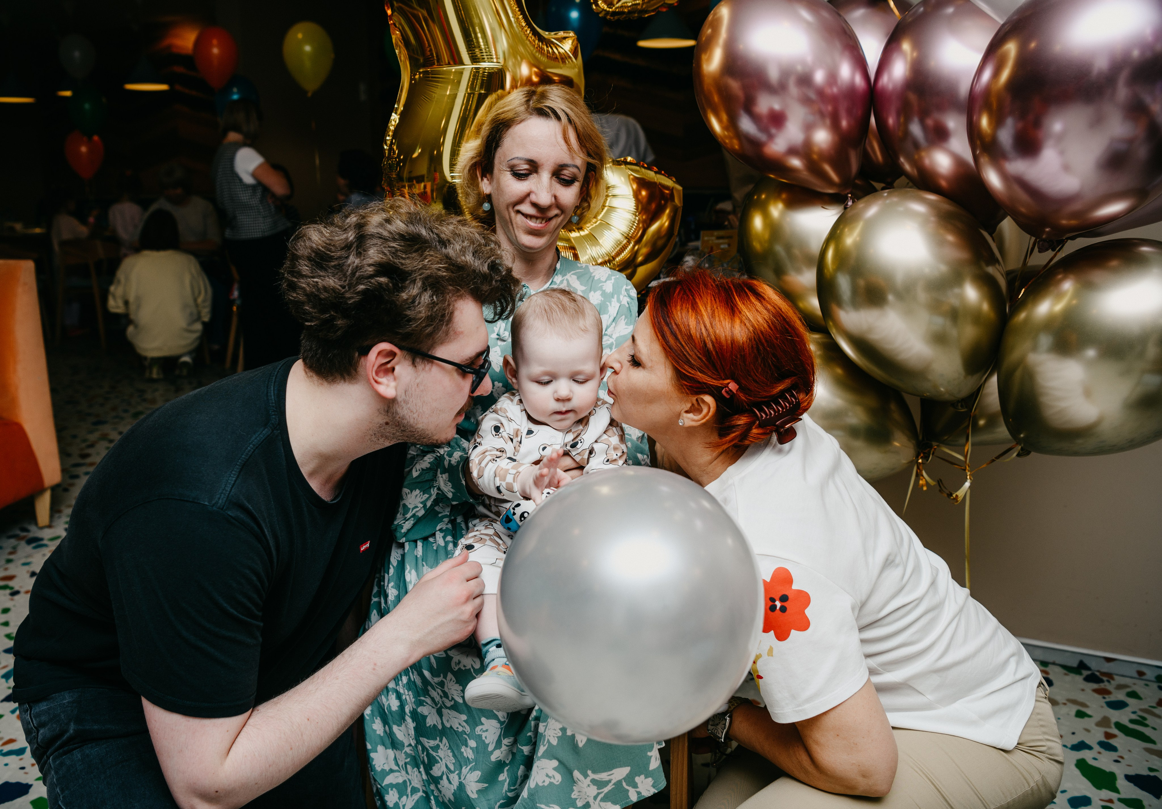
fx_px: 936
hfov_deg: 63.5
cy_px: 377
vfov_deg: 46.7
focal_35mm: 29
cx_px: 514
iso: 125
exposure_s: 1/160
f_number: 3.5
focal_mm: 26
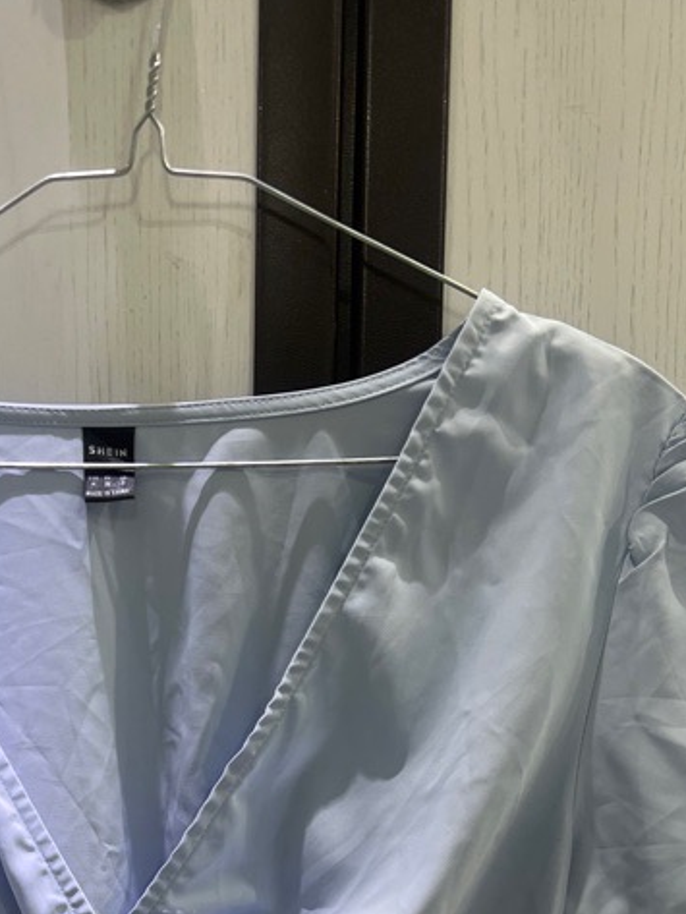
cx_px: 160
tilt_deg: -8.0
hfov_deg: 26.2
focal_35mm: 55
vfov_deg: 32.1
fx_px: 1453
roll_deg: +0.9
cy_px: 924
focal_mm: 5.7
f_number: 1.5
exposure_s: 1/50
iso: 100
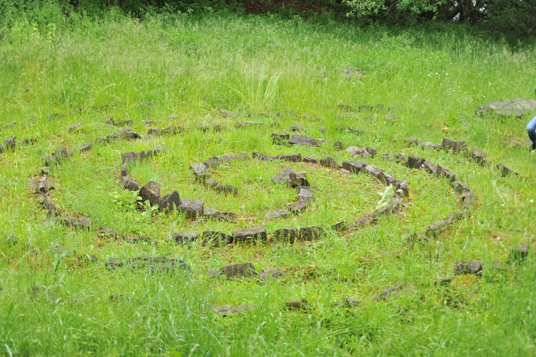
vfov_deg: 22.6
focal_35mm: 60
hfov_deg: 33.4
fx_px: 893
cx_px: 268
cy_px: 178
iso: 200
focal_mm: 60
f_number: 2.8
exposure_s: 1/125
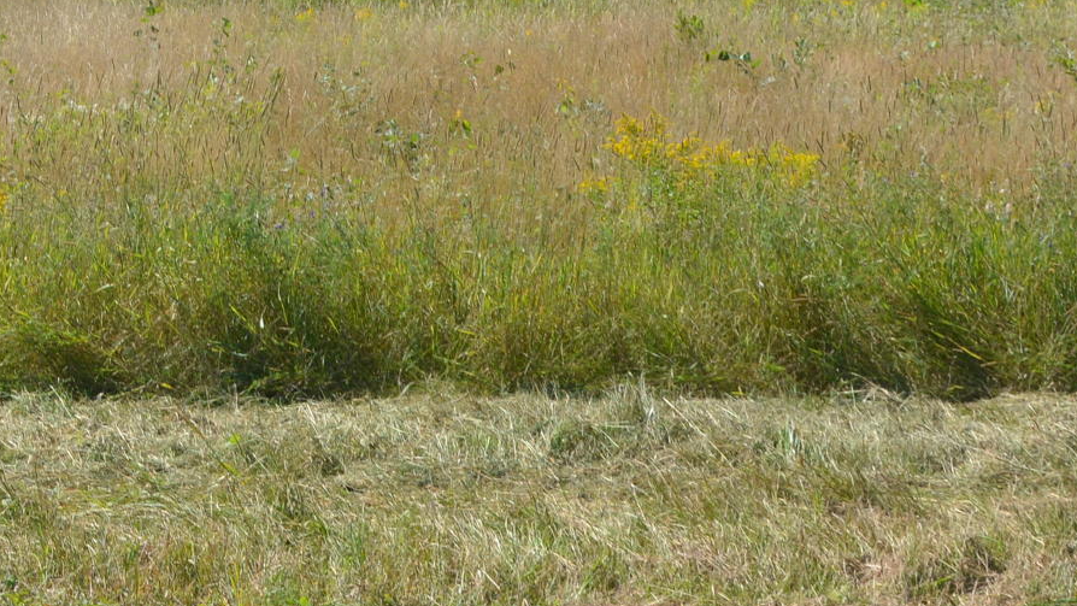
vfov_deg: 9.1
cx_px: -87
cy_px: -139
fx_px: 3763
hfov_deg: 15.9
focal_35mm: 132
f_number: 8
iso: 100
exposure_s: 1/250
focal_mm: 25
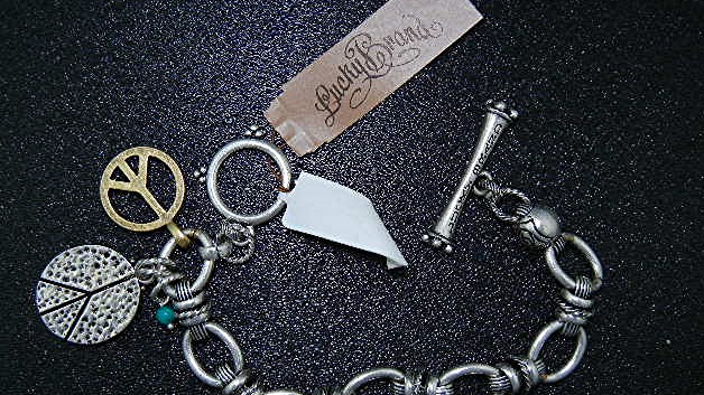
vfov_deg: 23.9
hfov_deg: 41.3
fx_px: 933
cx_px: 350
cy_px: 225
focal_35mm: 50
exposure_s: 1/30
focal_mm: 8.1
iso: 240
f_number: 3.8
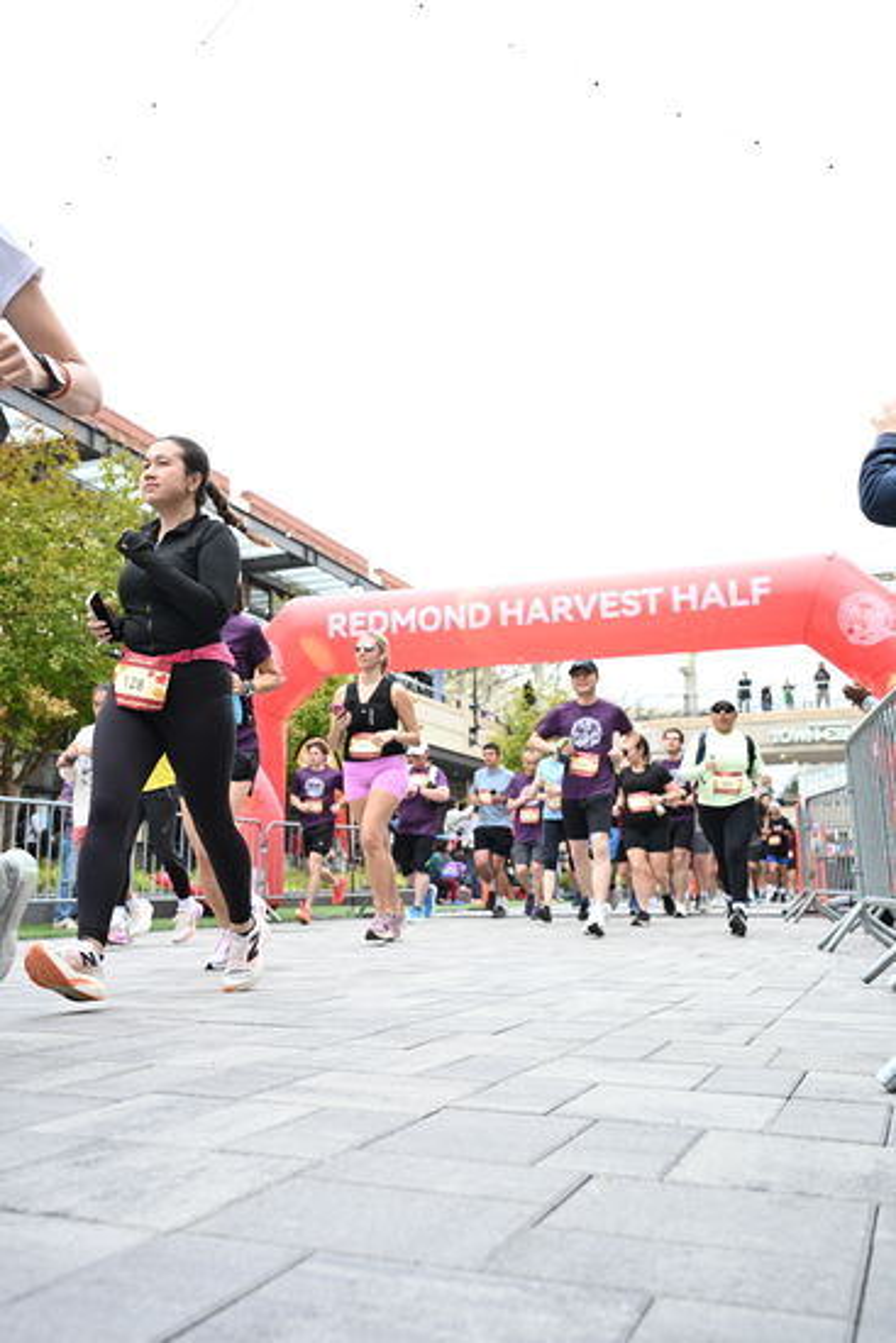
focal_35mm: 31
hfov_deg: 42.3
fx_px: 1157
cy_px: 672
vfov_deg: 60.3
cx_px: 448
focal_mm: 31
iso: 2000
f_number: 4
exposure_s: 1/640
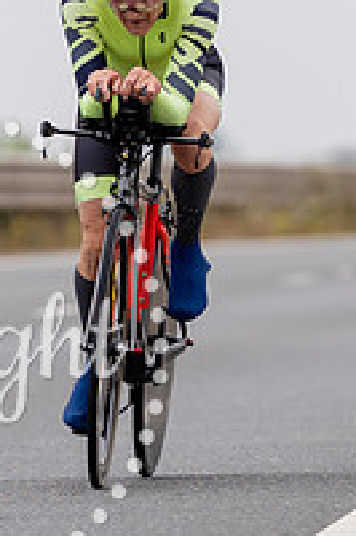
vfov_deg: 2.0
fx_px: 15497
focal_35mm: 1043
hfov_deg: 1.3
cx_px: 177
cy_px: 453
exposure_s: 1/800
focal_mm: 200
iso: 100
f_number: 3.2
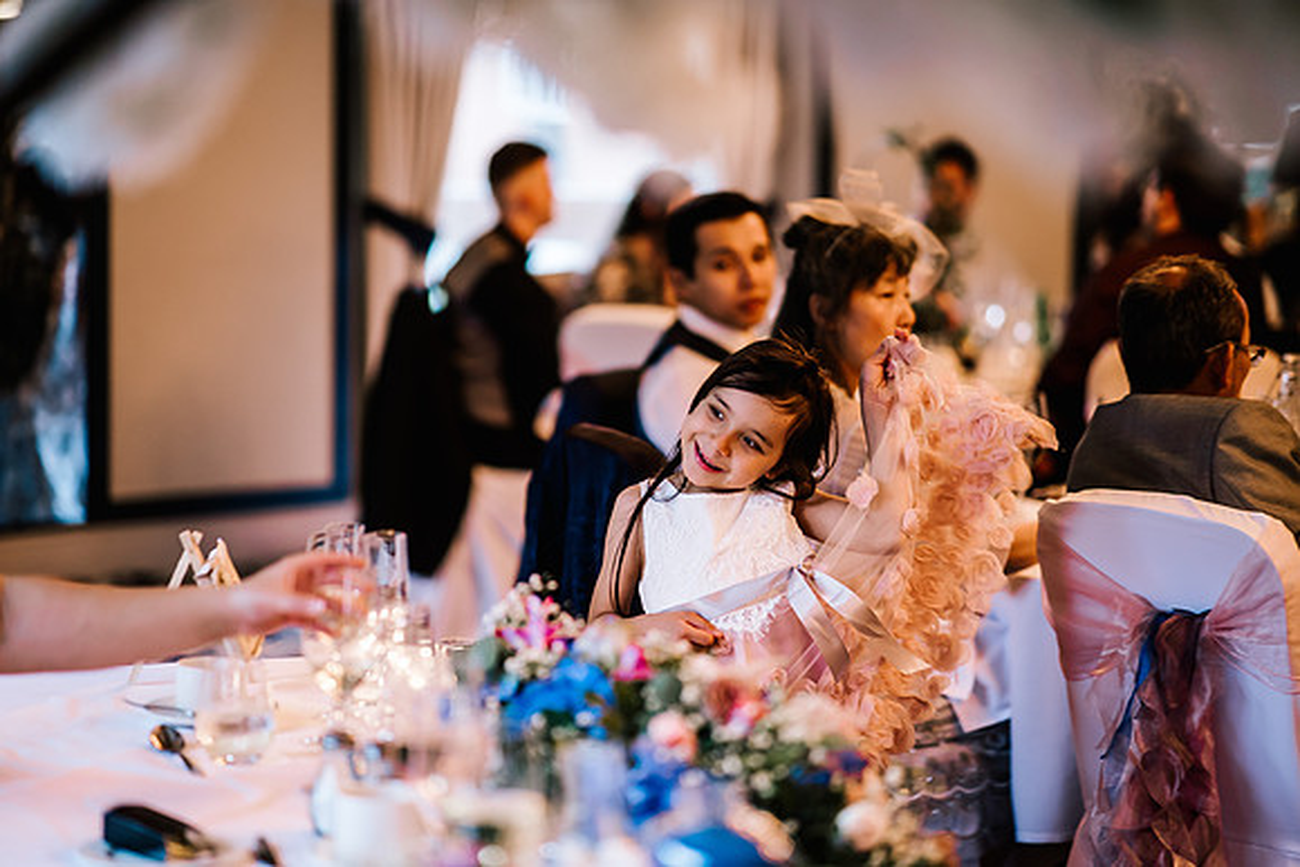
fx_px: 3148
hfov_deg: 23.3
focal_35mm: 87
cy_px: 434
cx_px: 654
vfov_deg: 15.7
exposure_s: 1/250
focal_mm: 85
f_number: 1.4
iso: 640
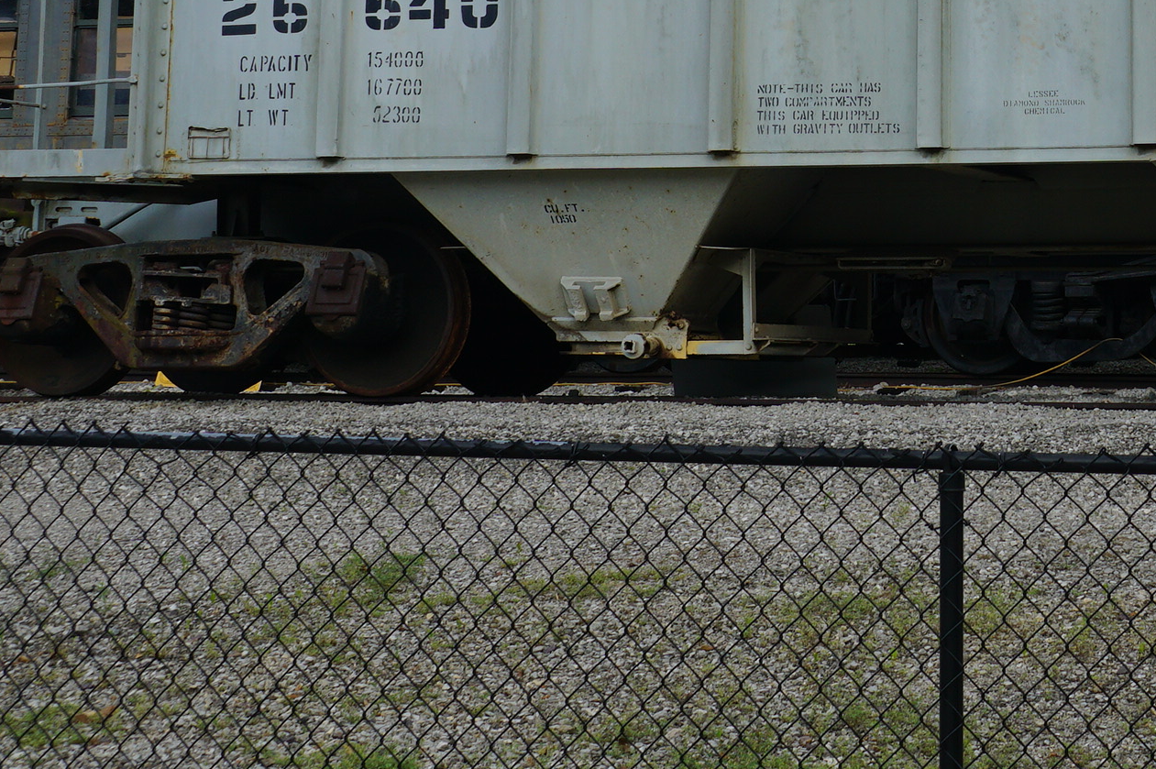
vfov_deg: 14.3
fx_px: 2984
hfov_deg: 21.5
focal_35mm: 93
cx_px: 999
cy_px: -107
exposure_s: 1/125
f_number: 9
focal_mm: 26
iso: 100
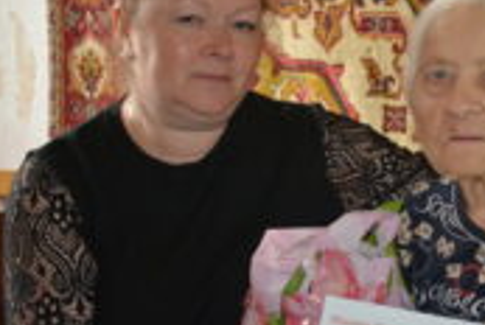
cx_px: 437
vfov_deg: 16.5
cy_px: 206
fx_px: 1120
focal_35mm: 83
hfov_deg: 23.8
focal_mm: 24
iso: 900
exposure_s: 1/60
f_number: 4
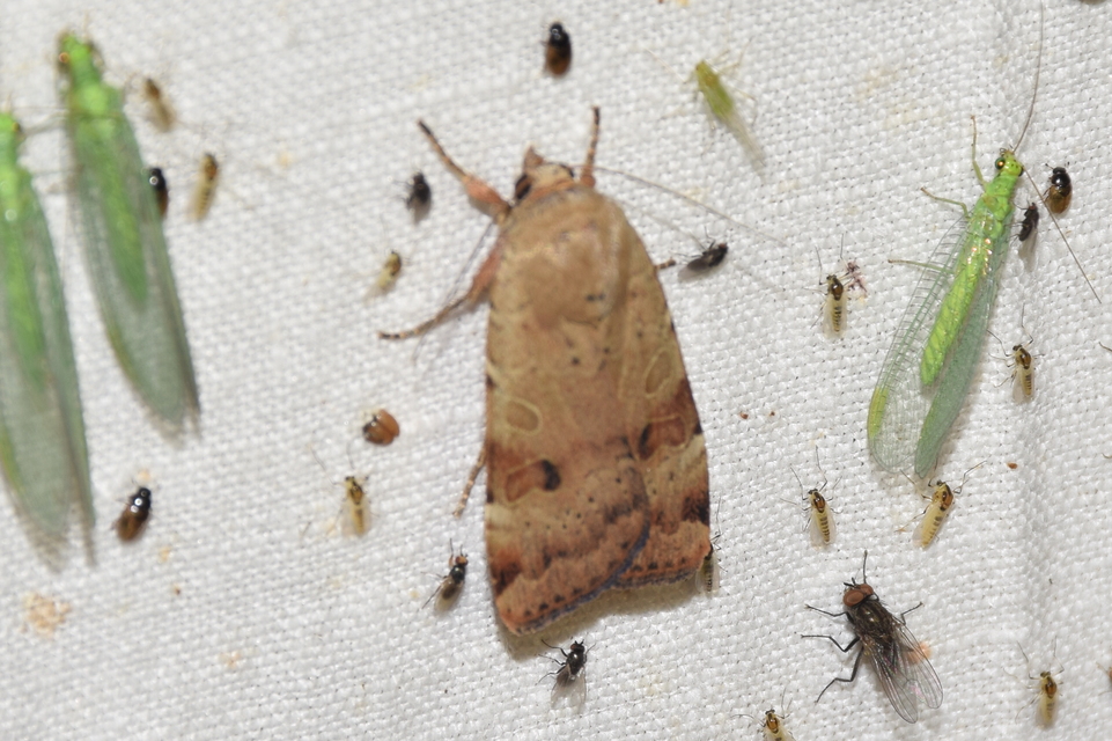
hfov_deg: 9.8
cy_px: 370
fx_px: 6484
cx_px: 556
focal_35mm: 210
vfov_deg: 6.5
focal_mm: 140
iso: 100
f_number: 13
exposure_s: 1/160
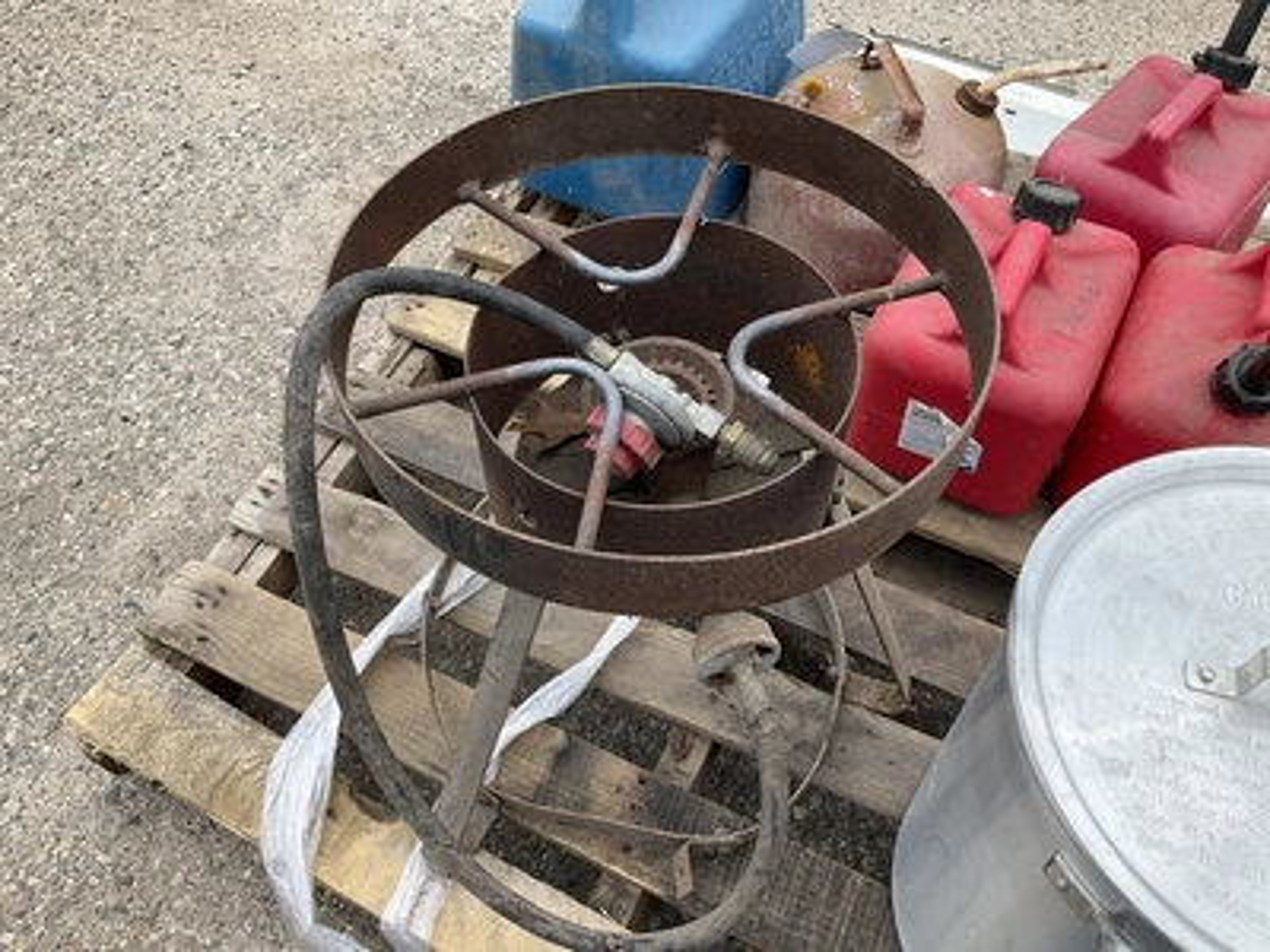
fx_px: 1064
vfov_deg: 48.2
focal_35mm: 29
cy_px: 476
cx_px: 635
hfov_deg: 61.7
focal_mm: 3
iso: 25
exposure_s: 1/739
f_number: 1.8
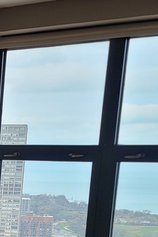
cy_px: 279
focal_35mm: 106
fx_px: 698
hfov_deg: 11.4
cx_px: -182
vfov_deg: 18.4
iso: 20
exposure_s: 1/282
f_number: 1.8
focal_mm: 7
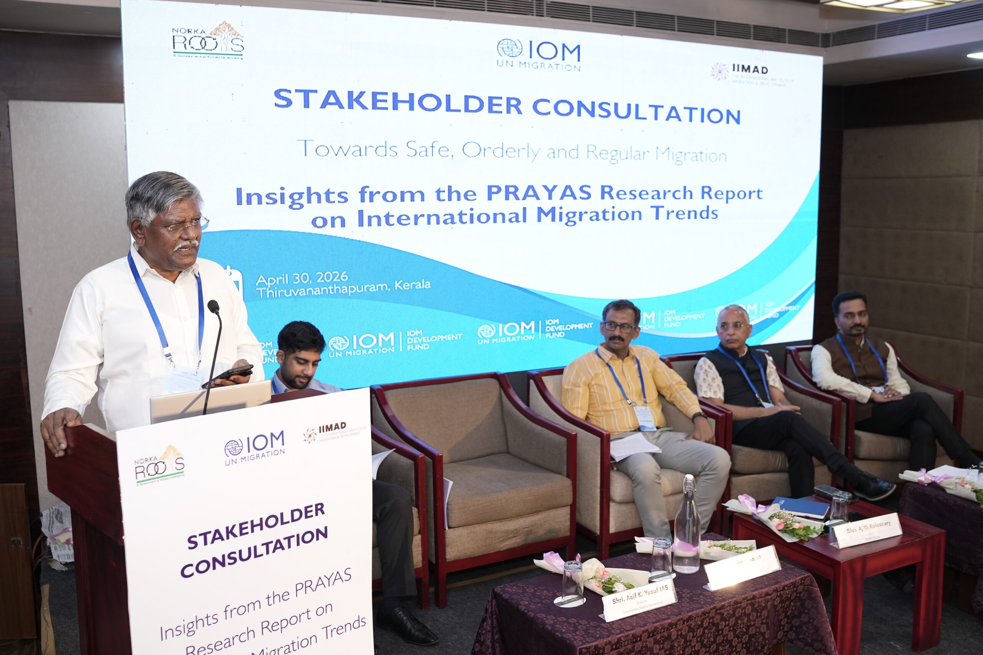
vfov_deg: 37.9
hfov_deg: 54.4
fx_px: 956
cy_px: 328
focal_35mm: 35
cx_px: 492
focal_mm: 35
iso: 1000
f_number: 3.5
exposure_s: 1/160
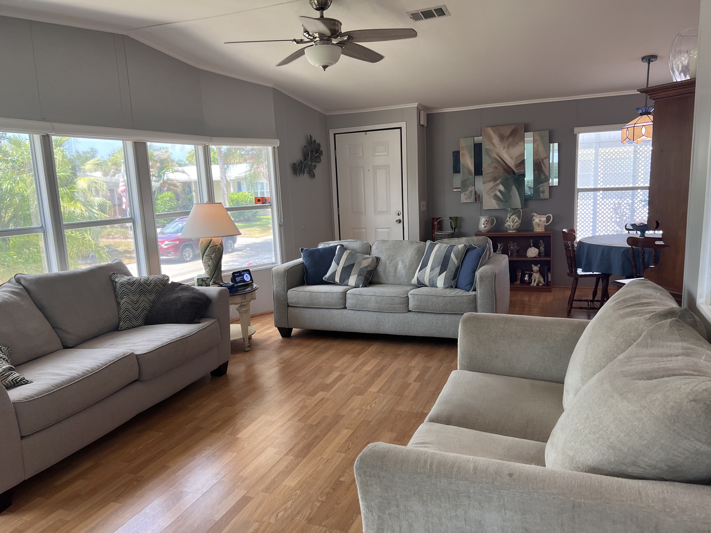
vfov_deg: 53.1
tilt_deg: -9.6
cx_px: 356
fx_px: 534
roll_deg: +2.0
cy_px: 266
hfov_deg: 67.3
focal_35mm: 26
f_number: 1.5
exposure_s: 1/120
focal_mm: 5.7
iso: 100
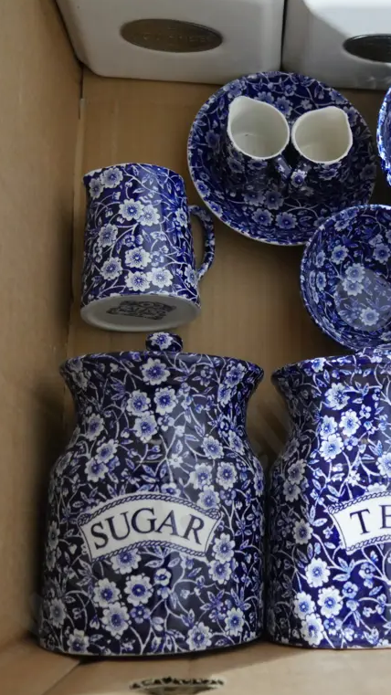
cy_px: 349
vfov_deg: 46.4
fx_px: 811
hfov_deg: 25.7
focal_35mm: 44
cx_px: 391
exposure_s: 1/50
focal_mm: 15
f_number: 3.6
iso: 3200
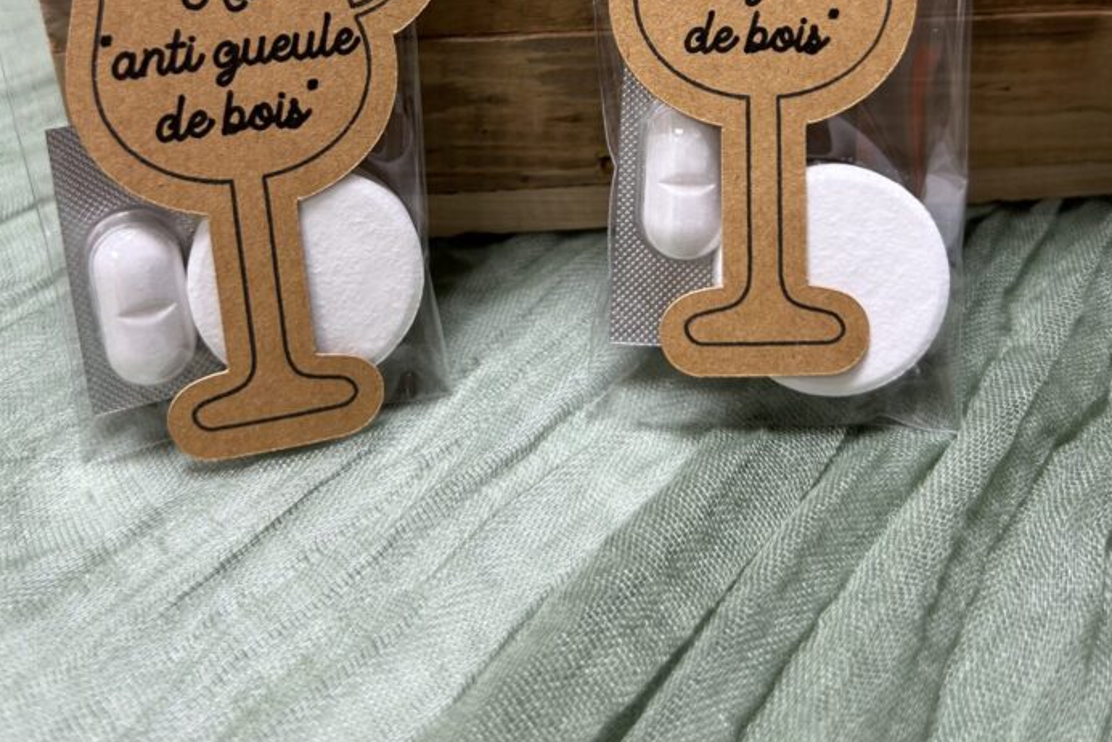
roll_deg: -2.5
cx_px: 567
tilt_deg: -35.6
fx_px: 1236
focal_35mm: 40
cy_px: 93
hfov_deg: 48.4
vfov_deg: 32.0
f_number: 1.5
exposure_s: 1/100
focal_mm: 5.7
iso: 50
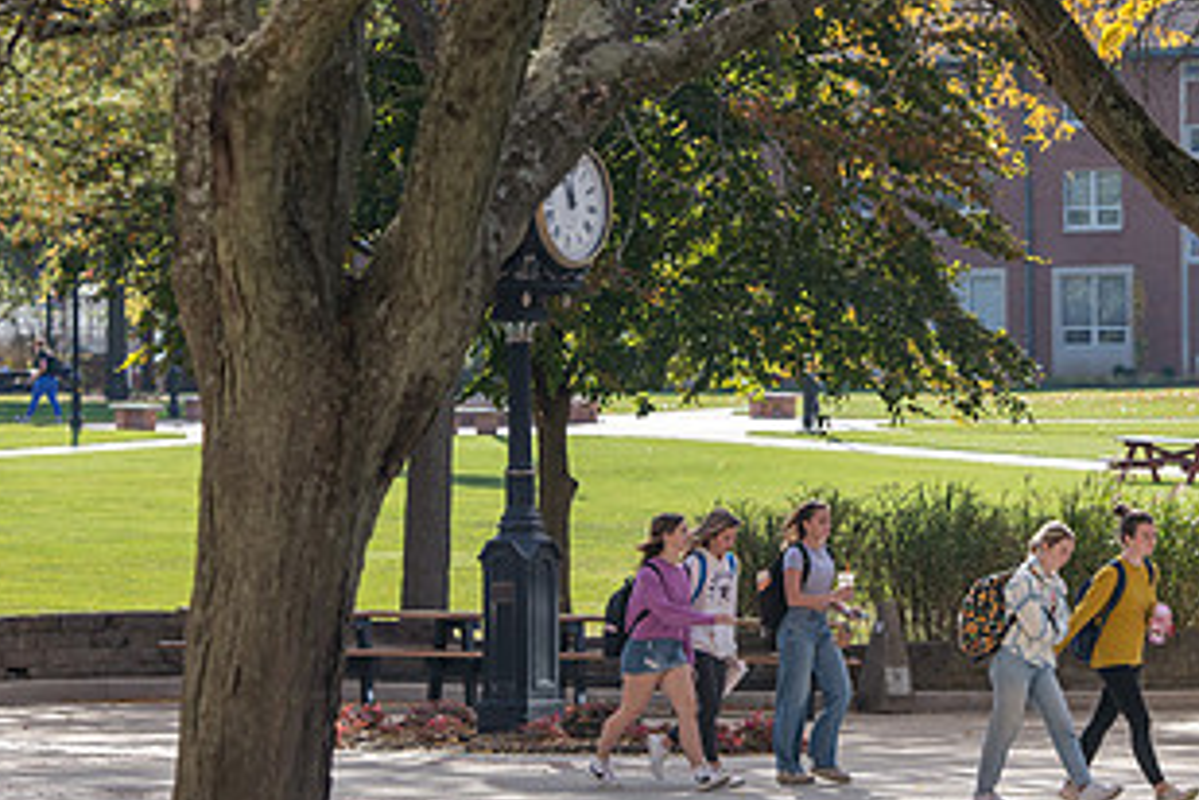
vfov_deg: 7.0
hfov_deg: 10.4
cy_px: 146
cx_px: 908
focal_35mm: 197
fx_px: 6561
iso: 200
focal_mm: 105
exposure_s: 1/400
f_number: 5.6
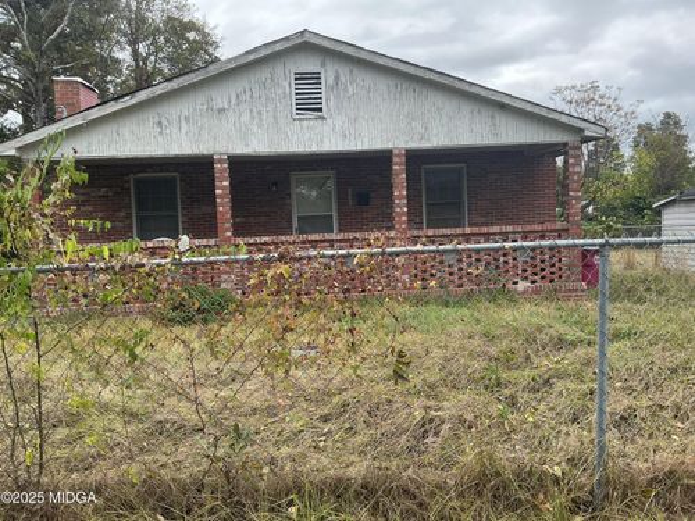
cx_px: 348
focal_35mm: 29
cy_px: 260
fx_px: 582
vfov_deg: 48.2
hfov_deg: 61.7
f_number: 1.8
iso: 25
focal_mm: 3
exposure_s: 1/180
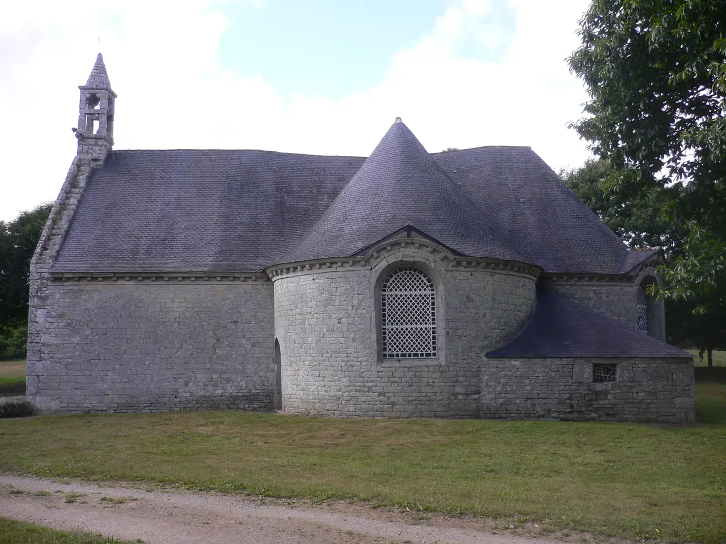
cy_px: 272
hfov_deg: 52.6
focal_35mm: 35
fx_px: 734
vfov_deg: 40.7
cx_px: 363
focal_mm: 5.8
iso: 80
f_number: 2.8
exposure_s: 1/400
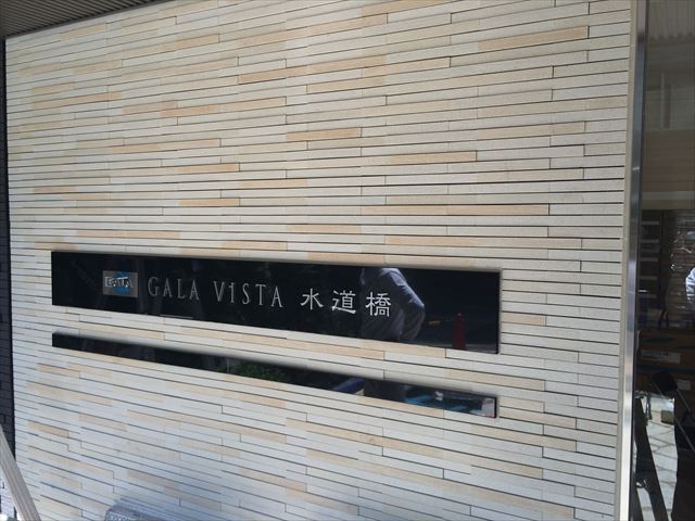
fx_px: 602
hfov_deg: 60.0
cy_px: 260
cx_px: 348
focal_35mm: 30
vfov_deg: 46.8
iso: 32
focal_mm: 4.12
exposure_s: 1/414
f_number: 2.2
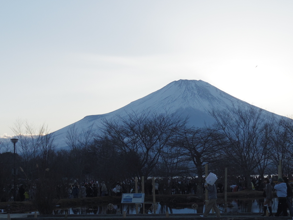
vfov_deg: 21.2
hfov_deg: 28.2
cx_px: 149
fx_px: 584
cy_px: 153
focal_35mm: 69
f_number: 4
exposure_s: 1/1000
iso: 200
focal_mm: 8.5
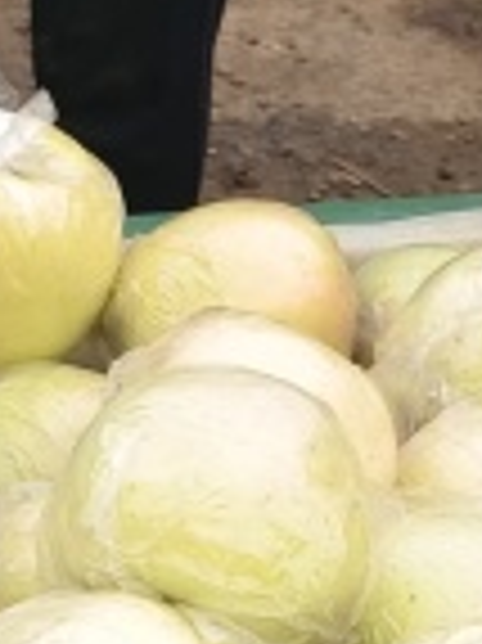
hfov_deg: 8.6
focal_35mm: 172
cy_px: 723
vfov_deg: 11.3
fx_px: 3198
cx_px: 410
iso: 50
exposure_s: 1/1030
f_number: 1.88
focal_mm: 5.5
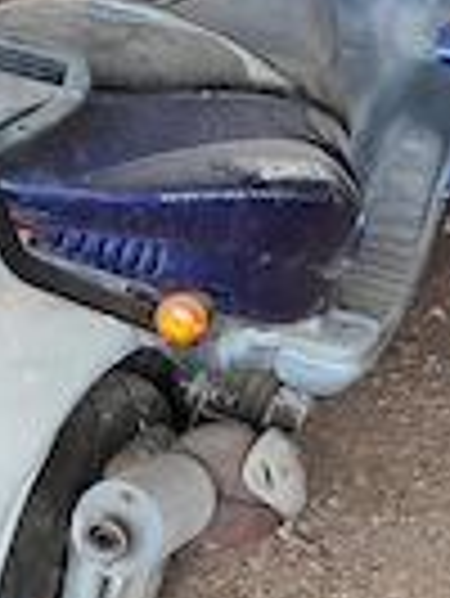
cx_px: 117
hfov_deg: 21.2
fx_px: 1194
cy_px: 274
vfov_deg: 28.1
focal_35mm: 69
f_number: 1.65
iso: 250
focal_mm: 6.19
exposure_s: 1/100
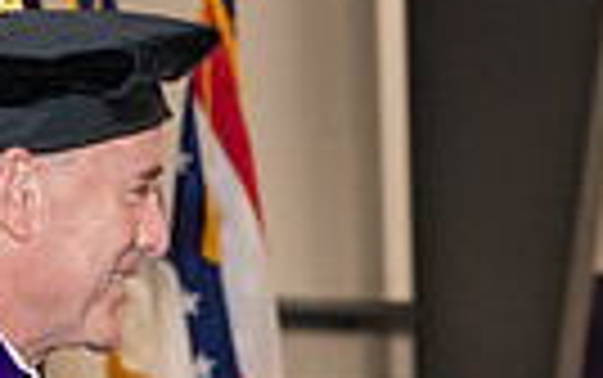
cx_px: 490
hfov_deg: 6.8
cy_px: 443
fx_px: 5066
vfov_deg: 4.3
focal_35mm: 308
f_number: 5.6
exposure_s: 1/200
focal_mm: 70
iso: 2500
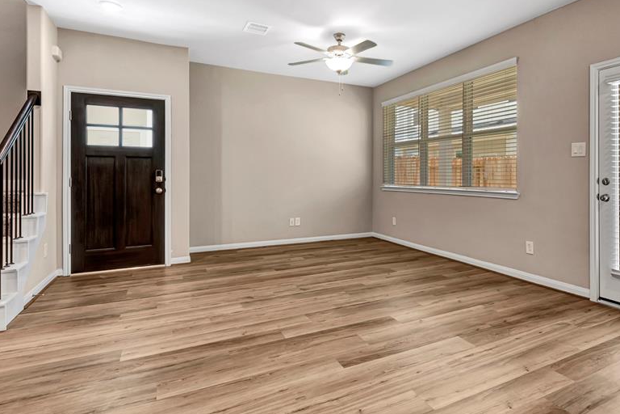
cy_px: 177
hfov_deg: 83.4
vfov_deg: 61.7
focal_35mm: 20
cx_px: 358
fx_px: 344
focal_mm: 10
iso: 200
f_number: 8
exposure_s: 1/15
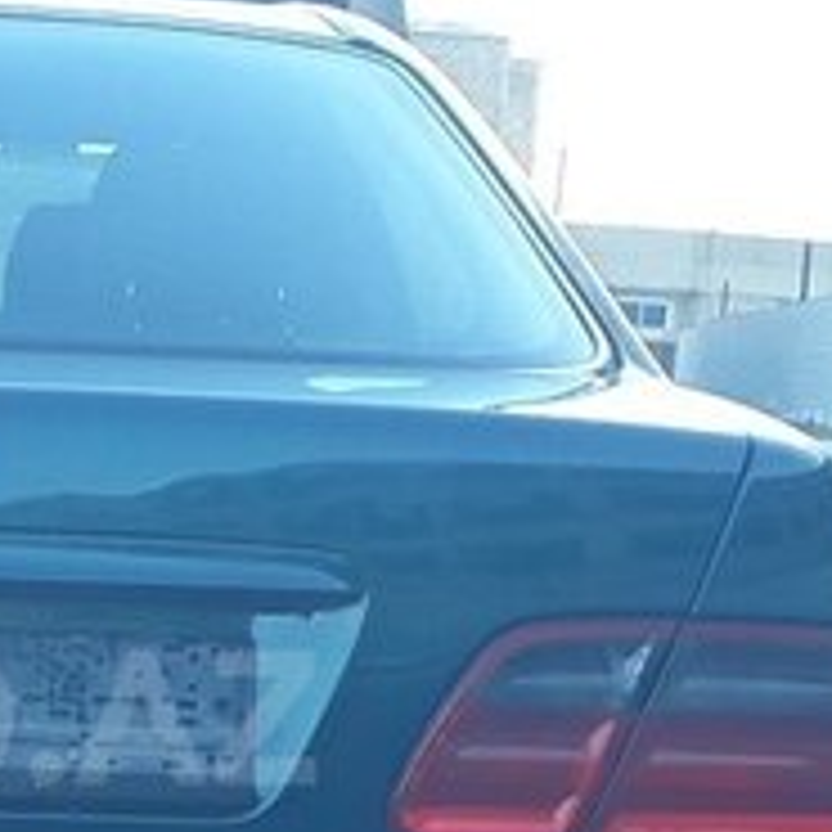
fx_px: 2311
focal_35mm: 85
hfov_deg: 19.3
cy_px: 717
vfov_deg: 20.1
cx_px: -144
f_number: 1.9
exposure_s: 1/105
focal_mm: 3.6
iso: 40
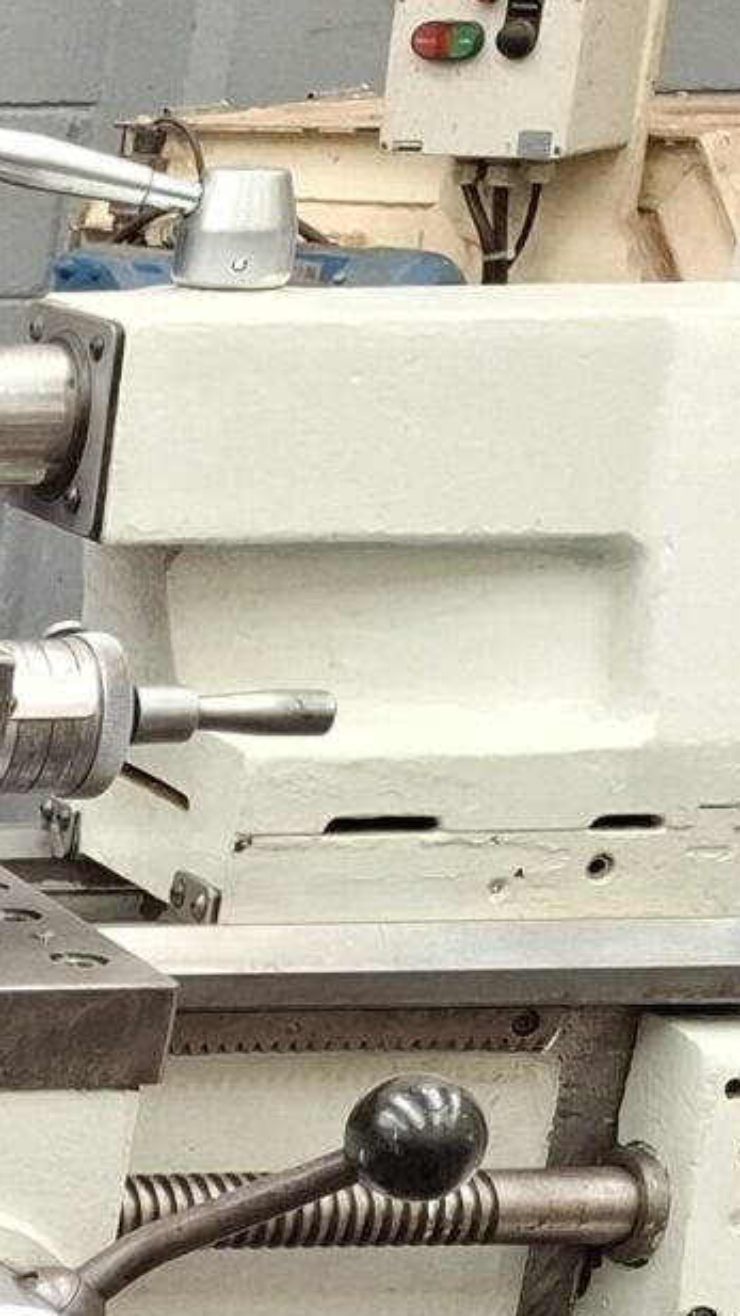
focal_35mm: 104
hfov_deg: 9.0
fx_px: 3628
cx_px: -1606
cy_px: 1495
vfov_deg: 19.6
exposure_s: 1/120
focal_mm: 5.54
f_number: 1.8
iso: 160
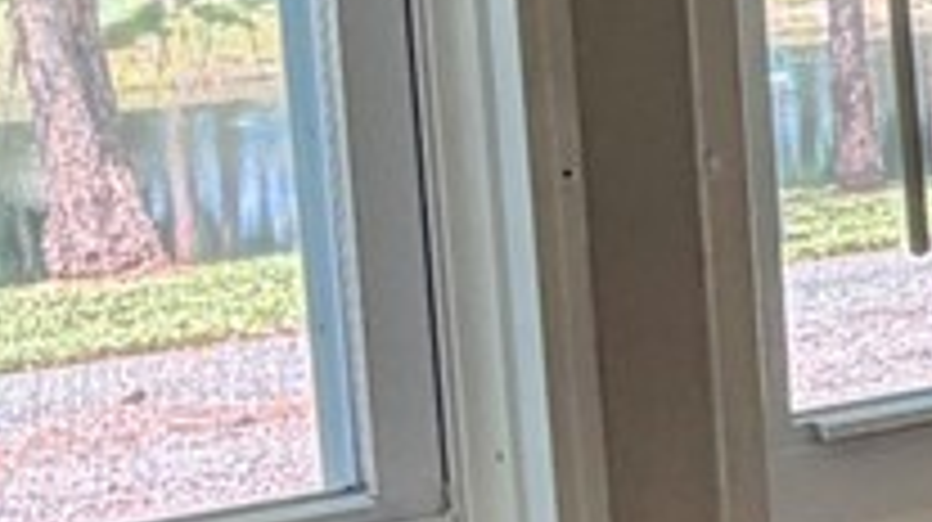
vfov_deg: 10.2
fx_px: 2913
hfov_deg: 16.2
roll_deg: +1.6
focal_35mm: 118
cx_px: 1499
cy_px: 180
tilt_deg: -6.9
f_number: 2.2
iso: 100
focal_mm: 2.22
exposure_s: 1/120
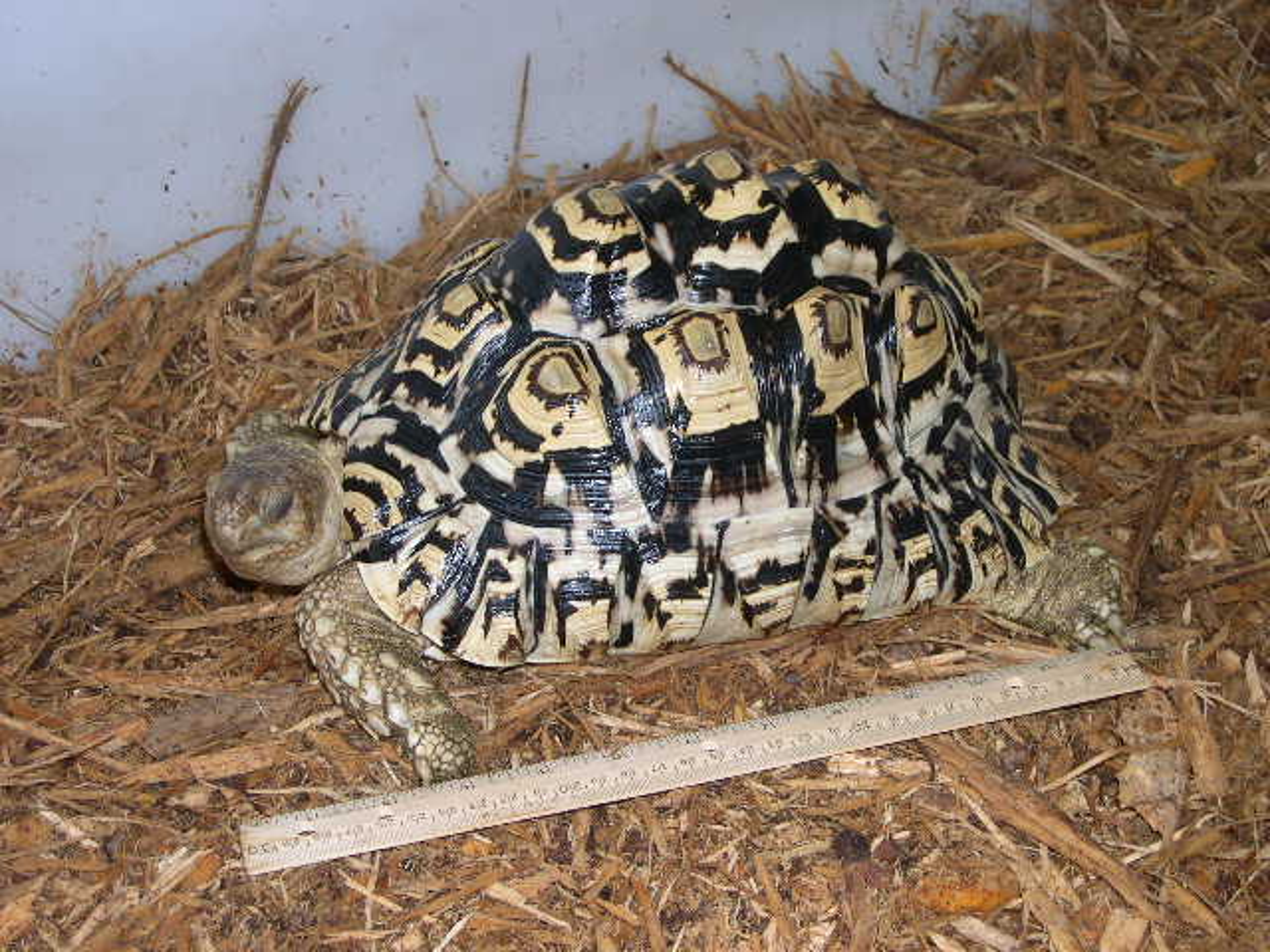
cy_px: 476
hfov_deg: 31.2
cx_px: 635
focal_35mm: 62
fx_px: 2275
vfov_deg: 23.7
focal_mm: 13.2
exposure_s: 1/60
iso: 100
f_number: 3.5
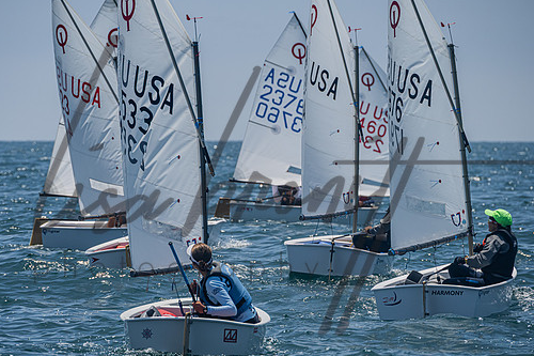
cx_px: 229
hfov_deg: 5.6
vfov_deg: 3.7
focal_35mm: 368
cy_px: 200
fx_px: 5457
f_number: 8
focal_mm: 270
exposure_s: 1/1600
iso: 250
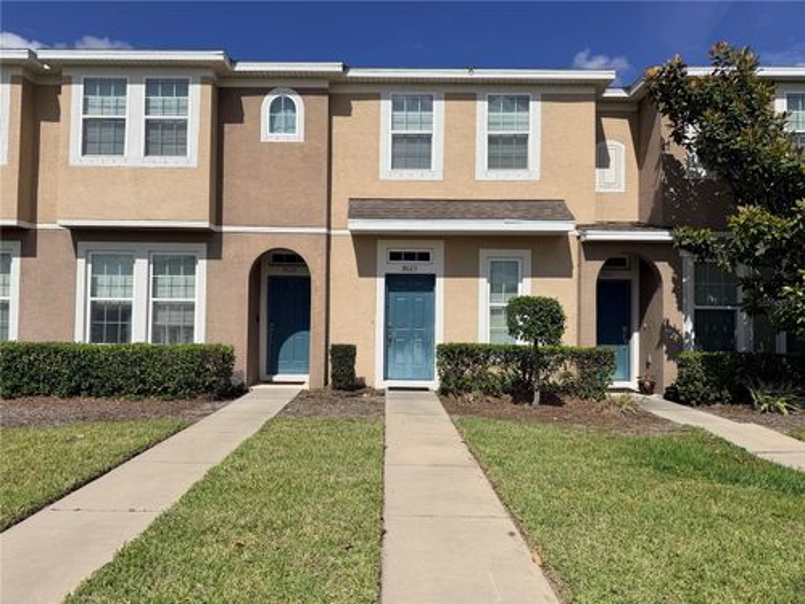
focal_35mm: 24
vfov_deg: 56.8
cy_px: 302
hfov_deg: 71.6
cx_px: 402
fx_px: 558
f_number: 1.78
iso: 80
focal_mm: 6.76
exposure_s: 1/11905
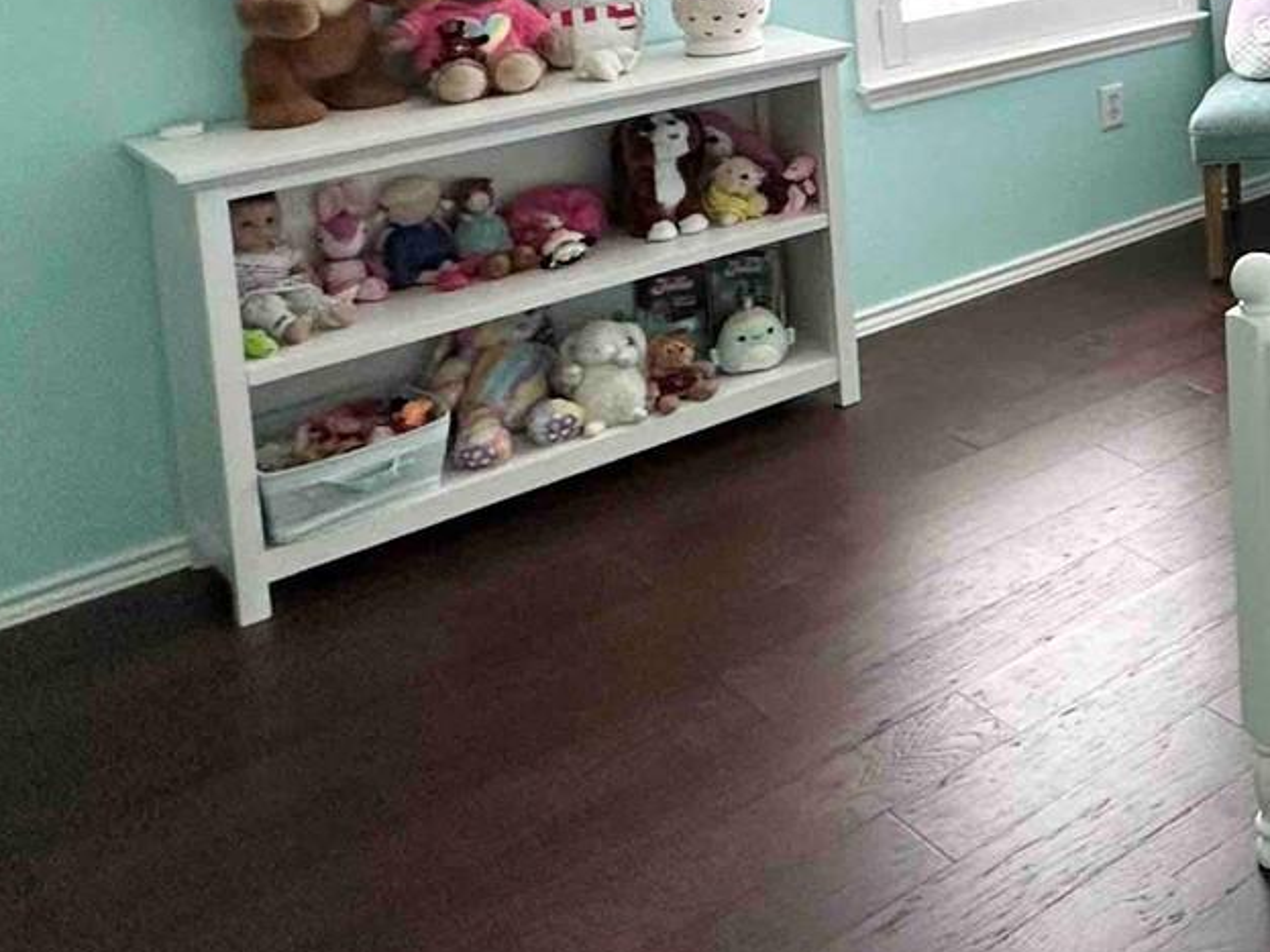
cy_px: -161
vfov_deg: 28.0
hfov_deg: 31.7
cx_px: 1645
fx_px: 1687
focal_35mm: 46
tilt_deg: -6.8
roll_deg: +0.8
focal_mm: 2.22
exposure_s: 1/99
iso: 100
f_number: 2.2
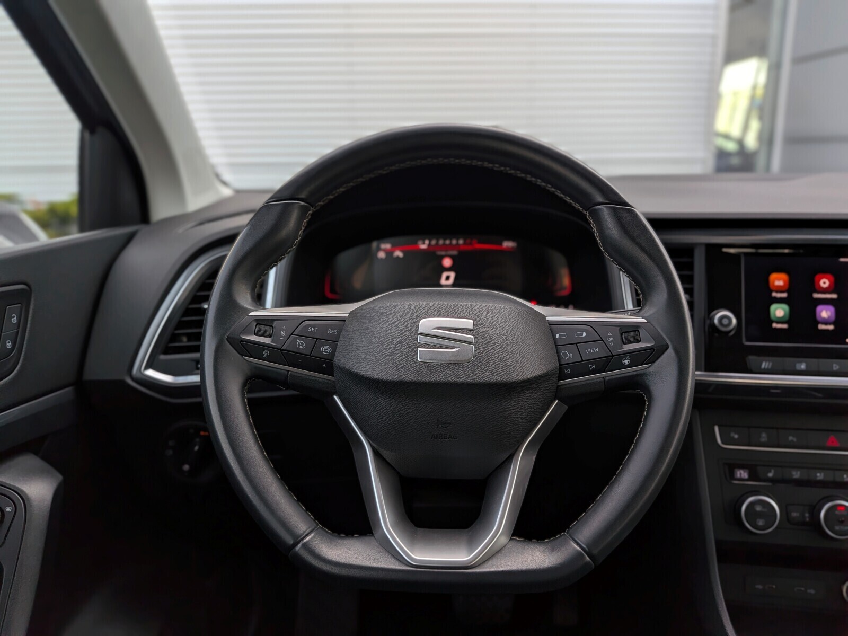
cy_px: 318
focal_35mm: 24
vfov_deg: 56.8
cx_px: 424
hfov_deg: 71.6
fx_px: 588
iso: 30
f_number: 1.7
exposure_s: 1/204
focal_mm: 4.53
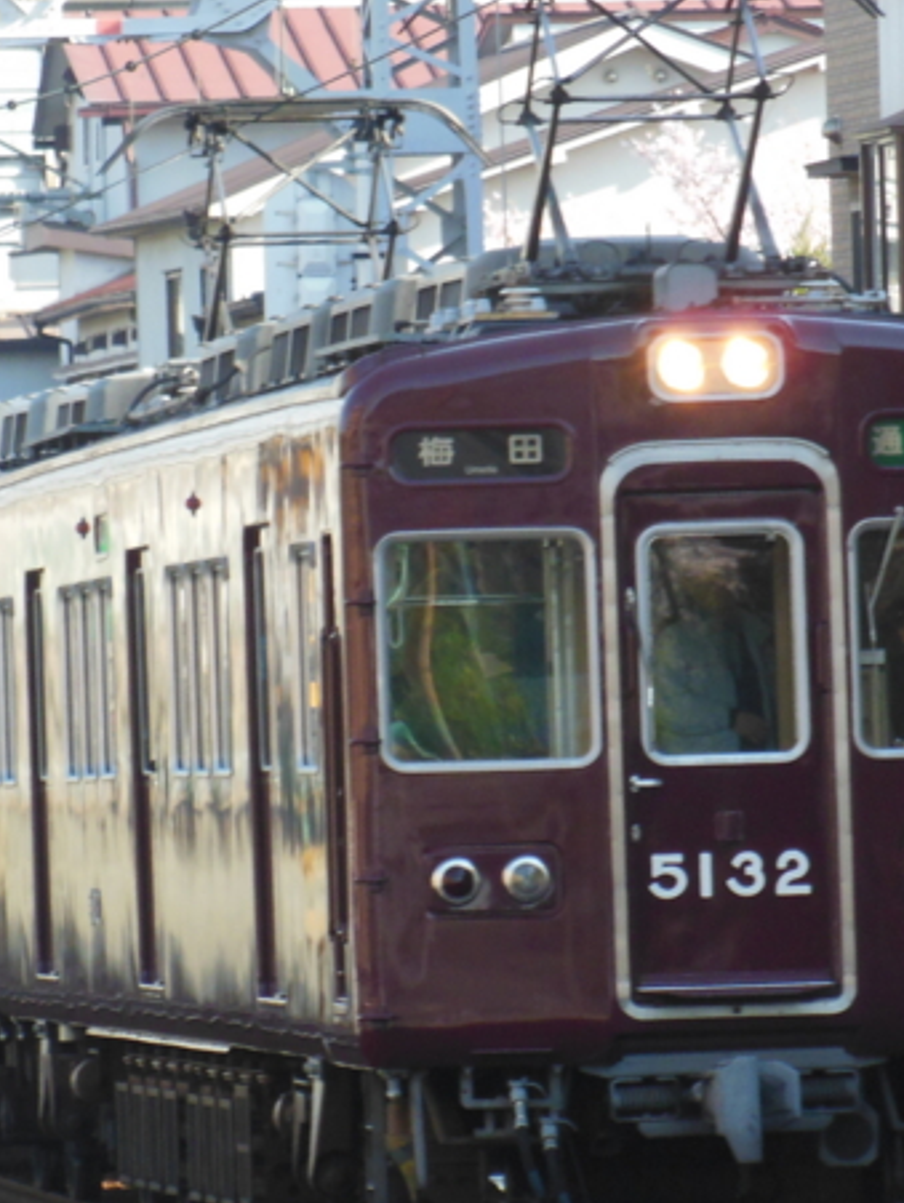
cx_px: 197
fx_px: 18116
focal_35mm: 521
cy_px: 648
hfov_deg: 2.9
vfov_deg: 3.8
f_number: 5.8
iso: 320
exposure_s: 1/250
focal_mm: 52.5
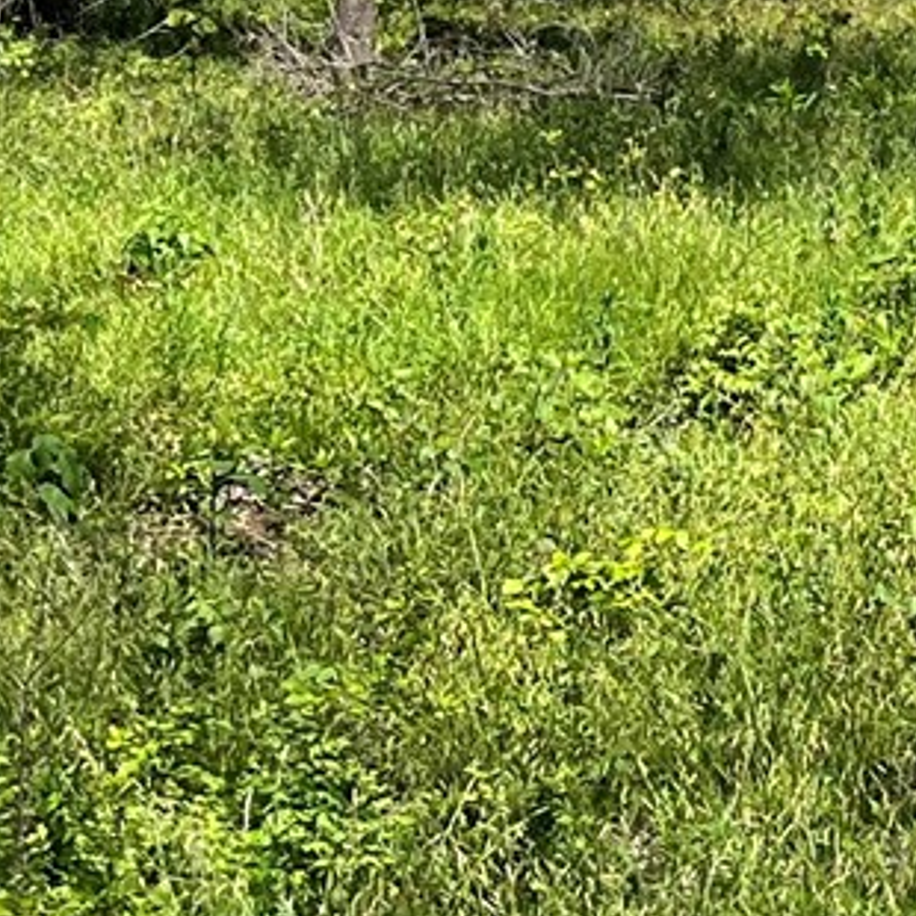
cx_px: 1587
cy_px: -668
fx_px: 4551
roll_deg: +0.5
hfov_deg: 10.8
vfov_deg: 10.8
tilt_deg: +7.4
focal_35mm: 152
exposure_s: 1/2222
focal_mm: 5.1
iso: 50
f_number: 1.6
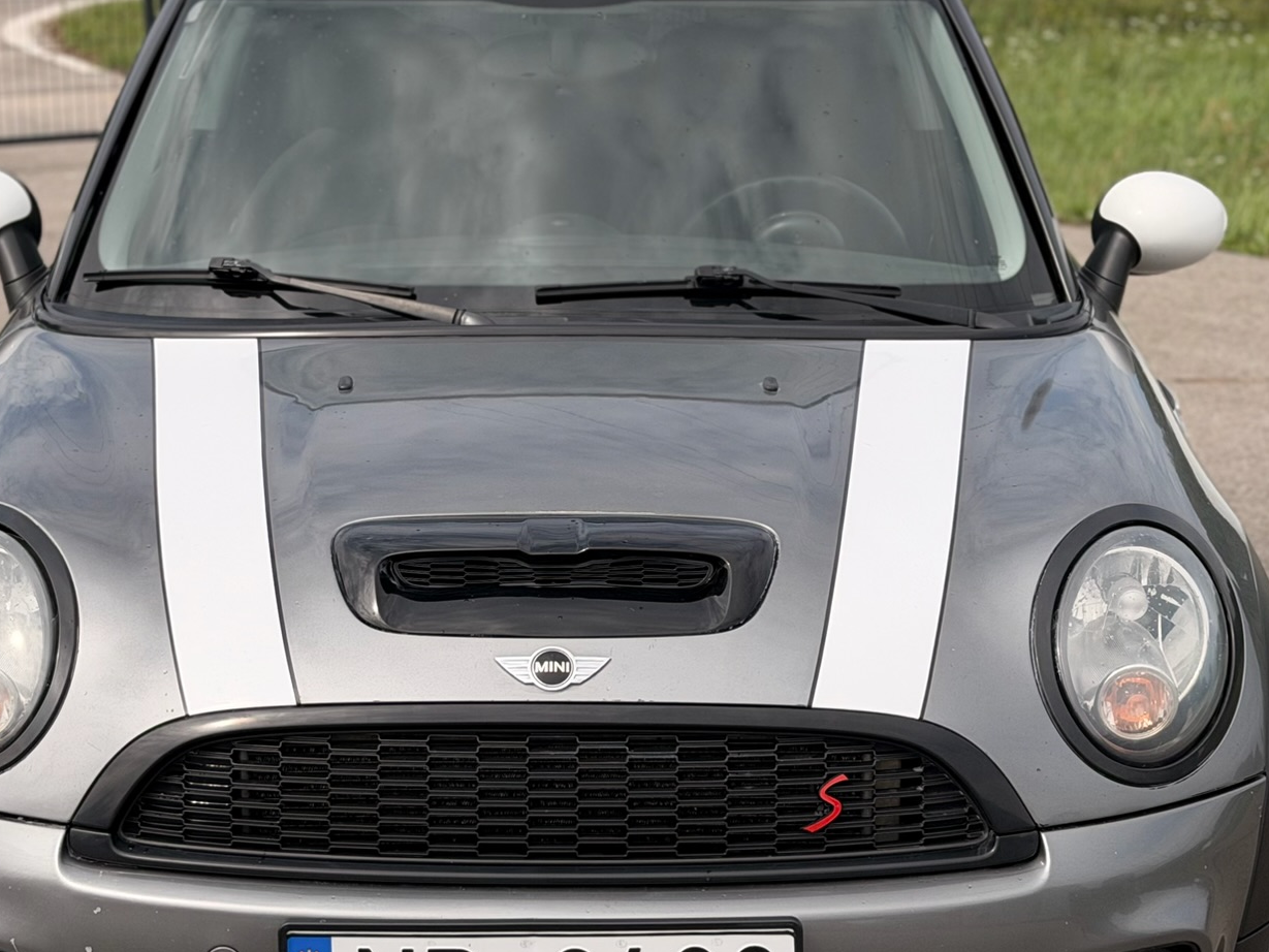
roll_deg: +0.1
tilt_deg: -13.7
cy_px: 543
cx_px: 554
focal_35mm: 80
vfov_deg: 18.4
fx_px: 2933
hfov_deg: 24.4
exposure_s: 1/4587
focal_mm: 6.76
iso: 64
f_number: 1.78
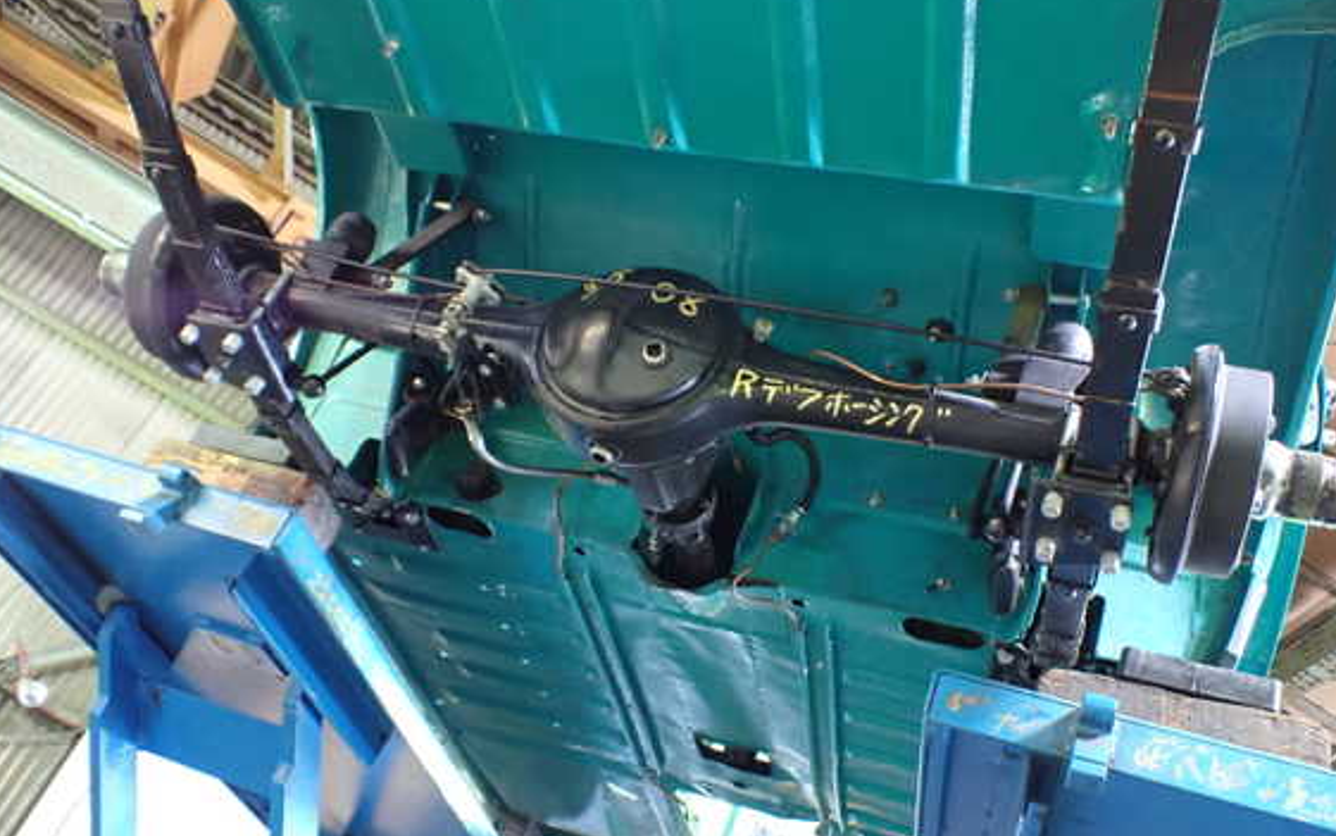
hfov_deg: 56.7
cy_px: 462
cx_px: 686
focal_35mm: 34
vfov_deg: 37.3
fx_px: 1238
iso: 1250
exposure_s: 1/30
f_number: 2.3
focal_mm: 5.4
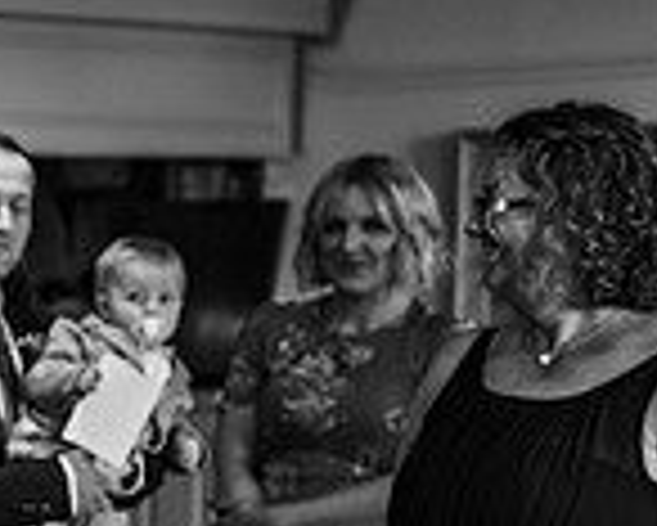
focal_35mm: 130
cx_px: -526
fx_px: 2529
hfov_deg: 13.3
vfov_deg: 11.8
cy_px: 530
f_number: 2.2
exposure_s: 1/200
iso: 180
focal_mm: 35
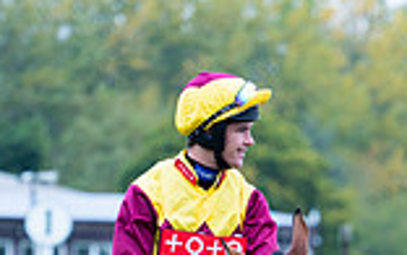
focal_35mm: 484
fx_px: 5376
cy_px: 541
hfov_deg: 4.3
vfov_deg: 2.7
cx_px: 338
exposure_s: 1/1000
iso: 500
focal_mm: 165
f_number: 4
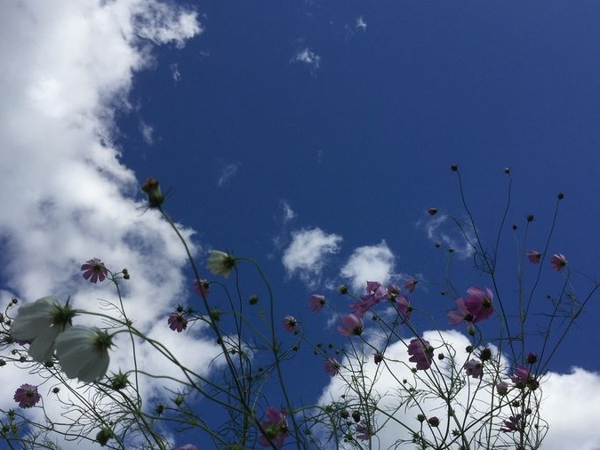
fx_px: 607
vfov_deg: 40.6
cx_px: 274
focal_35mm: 35
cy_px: 252
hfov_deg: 52.6
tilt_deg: +60.7
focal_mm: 4.15
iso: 32
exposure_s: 1/3968
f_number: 2.2
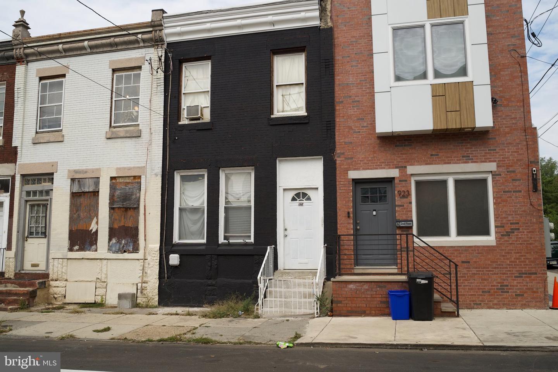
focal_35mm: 30
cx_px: 279
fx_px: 465
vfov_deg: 43.6
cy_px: 186
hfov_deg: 61.9
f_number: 5.6
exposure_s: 1/320
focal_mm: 20
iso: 100
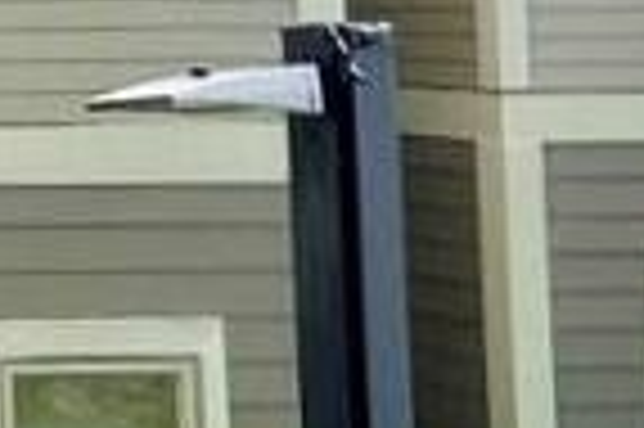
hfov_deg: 8.3
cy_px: -268
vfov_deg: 7.1
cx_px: -1583
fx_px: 3377
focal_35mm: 189
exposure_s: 1/1247
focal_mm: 4.2
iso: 32
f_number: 1.6
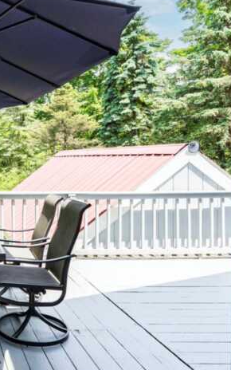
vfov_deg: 53.8
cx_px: -55
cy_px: 157
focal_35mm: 36
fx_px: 363
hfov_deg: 29.6
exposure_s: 1/160
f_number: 9
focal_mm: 16
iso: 400
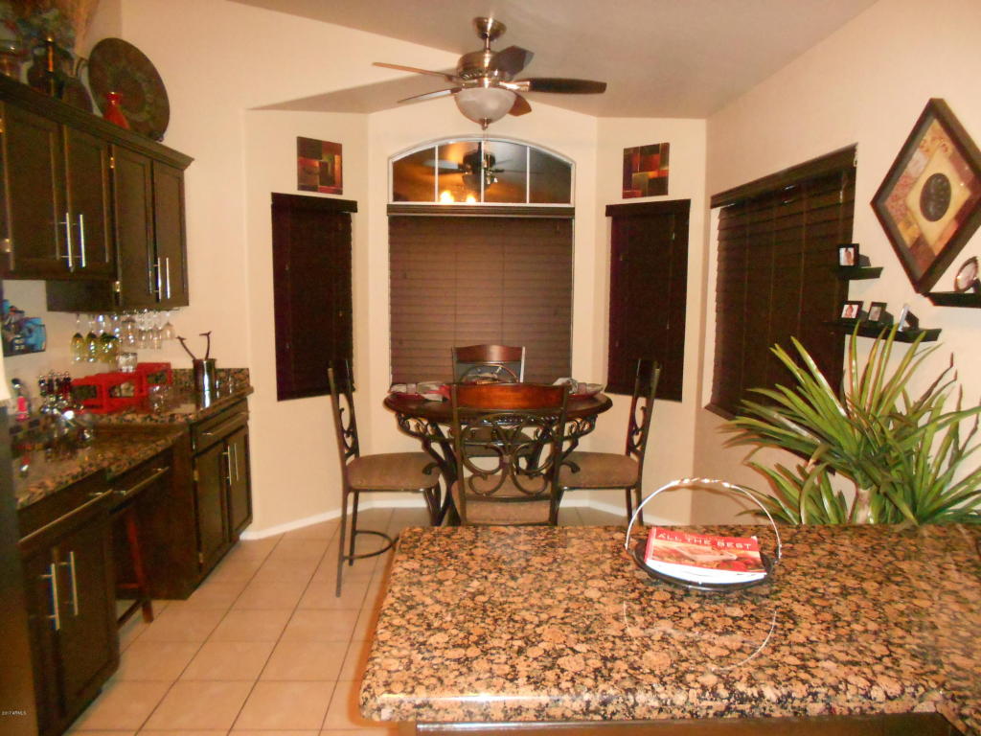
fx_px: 737
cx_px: 490
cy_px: 368
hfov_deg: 67.3
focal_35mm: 26
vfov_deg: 53.1
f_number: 3.2
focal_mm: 4.6
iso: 1000
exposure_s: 1/25
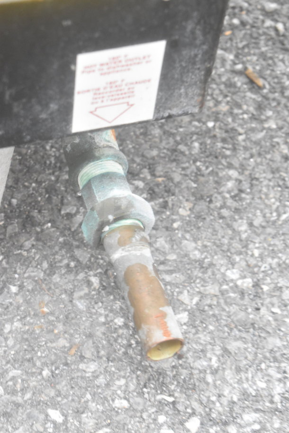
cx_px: 144
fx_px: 993
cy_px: 216
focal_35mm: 82
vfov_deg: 24.6
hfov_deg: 16.6
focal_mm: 55
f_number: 5.6
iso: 2800
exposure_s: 1/100
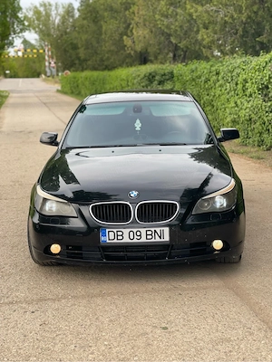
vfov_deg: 30.3
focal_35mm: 64
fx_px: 671
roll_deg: +1.0
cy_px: 181
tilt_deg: -9.5
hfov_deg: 22.9
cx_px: 136
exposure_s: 1/121
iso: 20
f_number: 2.2
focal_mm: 7.5
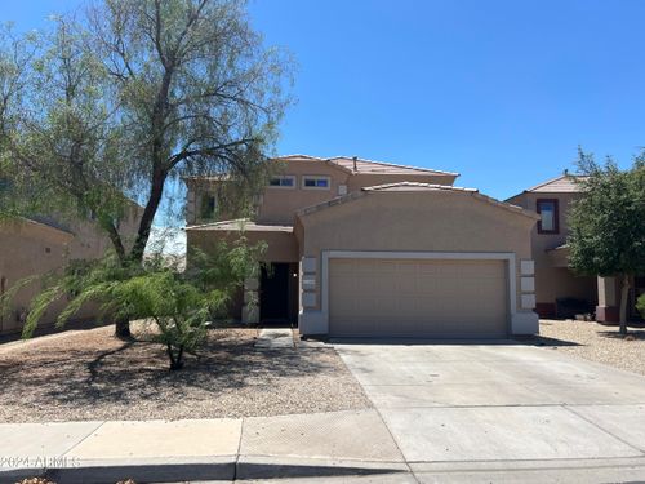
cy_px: 242
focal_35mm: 26
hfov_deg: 67.3
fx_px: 484
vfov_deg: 53.1
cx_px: 322
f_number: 1.5
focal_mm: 5.7
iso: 50
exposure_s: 1/4115
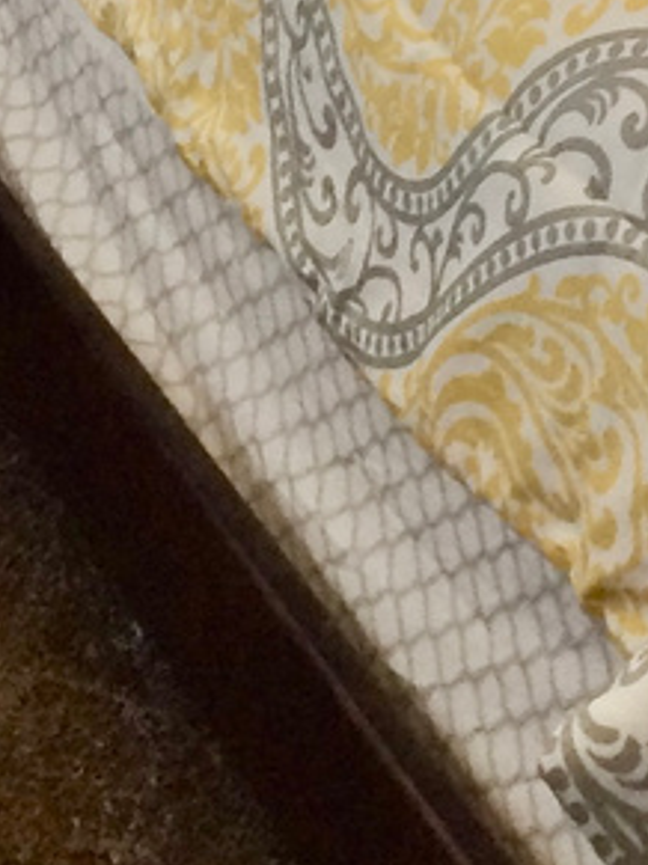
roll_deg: -2.1
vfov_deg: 12.3
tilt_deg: -13.0
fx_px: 3822
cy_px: -410
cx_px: 163
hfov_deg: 9.7
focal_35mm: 153
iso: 80
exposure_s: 1/30
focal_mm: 4.15
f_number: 2.2
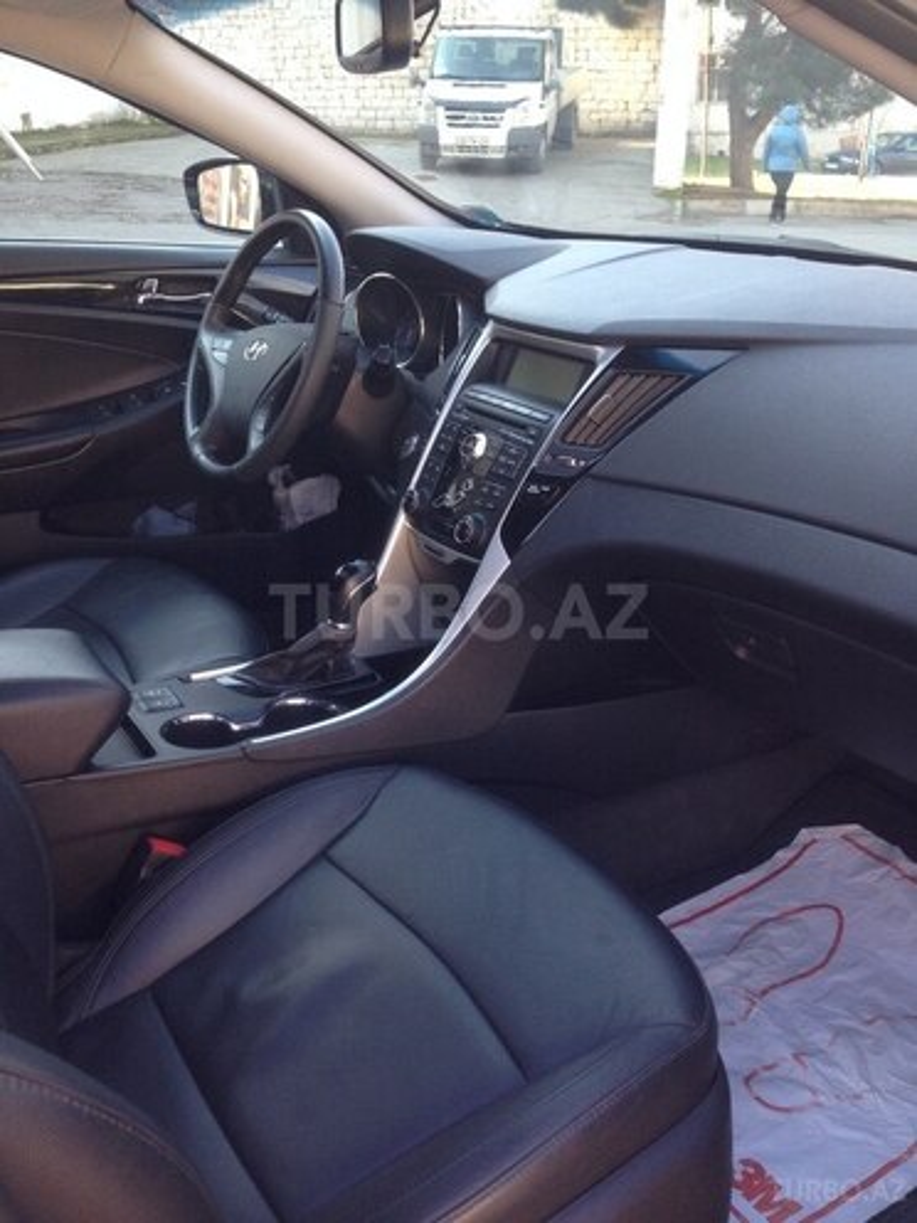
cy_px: 612
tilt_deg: -23.8
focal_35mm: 33
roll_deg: +0.0
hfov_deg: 42.9
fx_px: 1166
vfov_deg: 55.4
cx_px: 458
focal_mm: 4.12
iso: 80
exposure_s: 1/120
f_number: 2.4
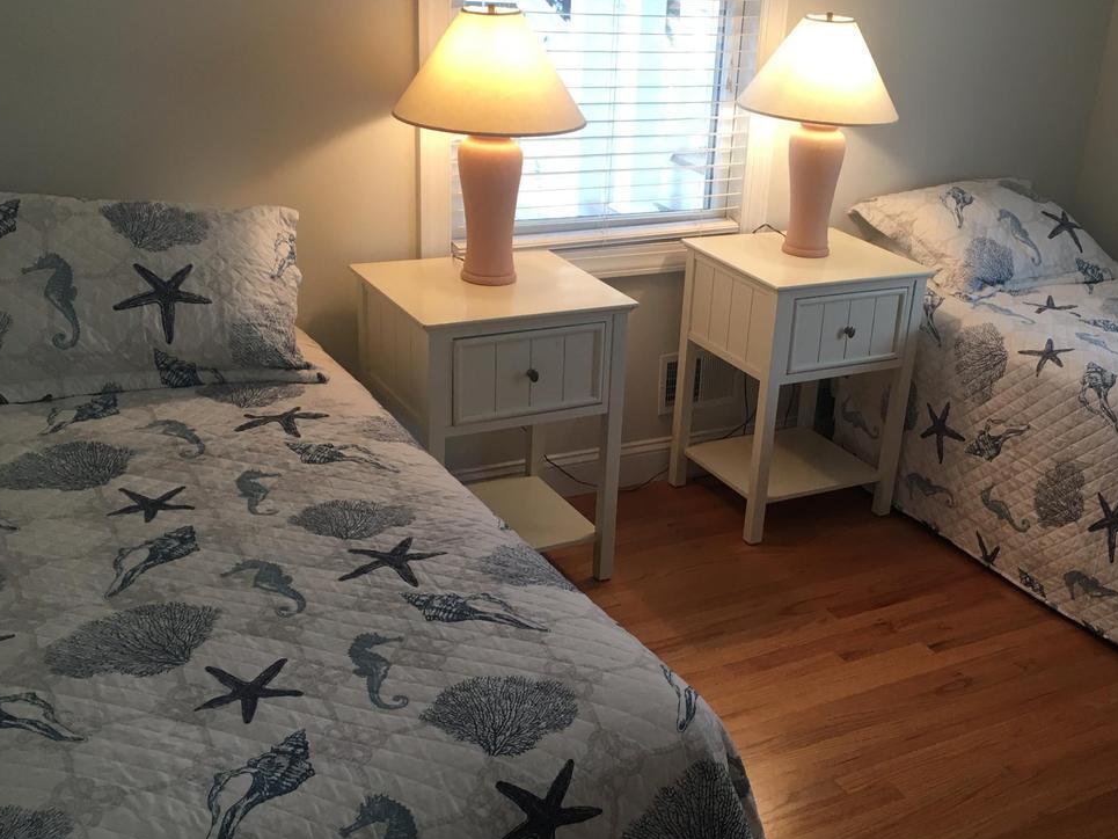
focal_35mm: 41
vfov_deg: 35.0
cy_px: 499
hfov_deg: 45.3
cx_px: 717
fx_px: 1324
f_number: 2.2
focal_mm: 4.15
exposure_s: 1/30
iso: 32
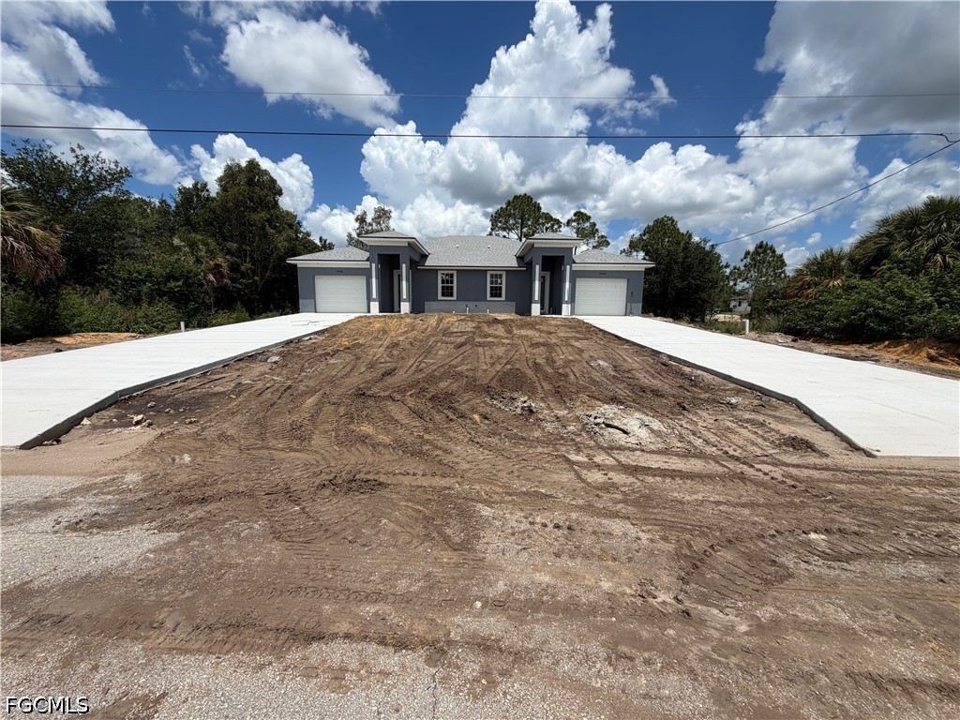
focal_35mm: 14
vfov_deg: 85.7
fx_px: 388
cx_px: 480
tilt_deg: -8.2
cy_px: 360
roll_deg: -0.5
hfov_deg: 102.1
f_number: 2.2
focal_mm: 2.22
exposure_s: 1/1613
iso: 20
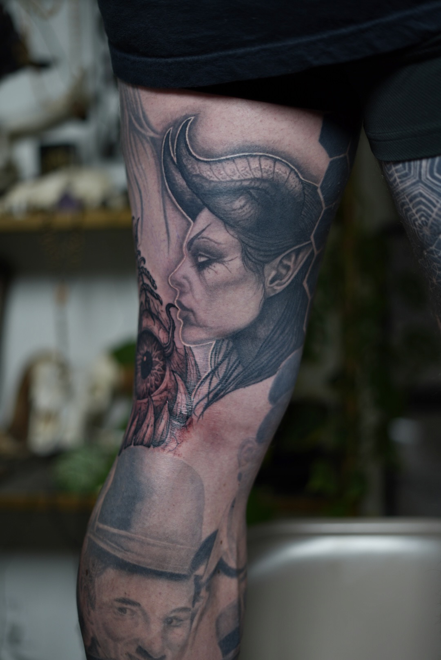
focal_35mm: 50
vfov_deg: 39.6
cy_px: 330
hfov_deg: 27.0
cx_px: 220
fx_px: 917
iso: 50
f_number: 1.8
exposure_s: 1/250
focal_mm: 50
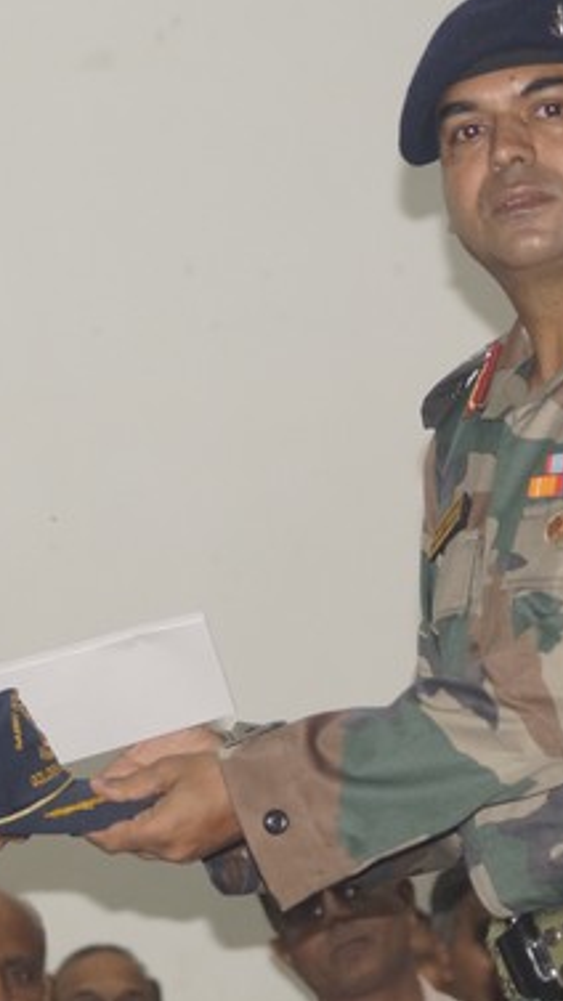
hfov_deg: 5.5
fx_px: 5813
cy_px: 446
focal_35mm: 219
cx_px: 133
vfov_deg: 9.8
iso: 800
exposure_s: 1/160
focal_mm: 75
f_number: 4
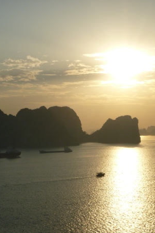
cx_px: 61
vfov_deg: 25.4
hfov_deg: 17.0
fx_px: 517
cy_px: 129
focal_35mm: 80
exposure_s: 1/1300
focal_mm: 9
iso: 100
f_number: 4.9
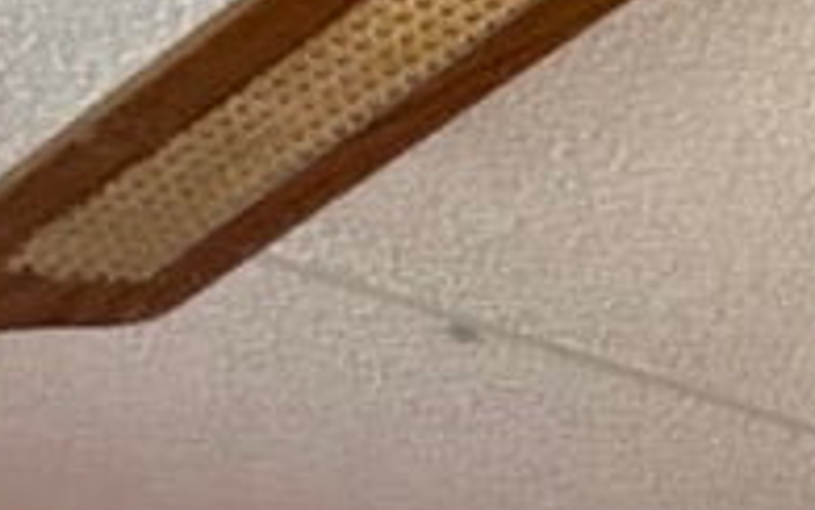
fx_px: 2311
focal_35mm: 104
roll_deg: -0.5
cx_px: 1390
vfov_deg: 8.1
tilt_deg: -10.8
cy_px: 1977
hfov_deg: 17.1
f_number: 2.2
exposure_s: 1/60
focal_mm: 2.22
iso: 400
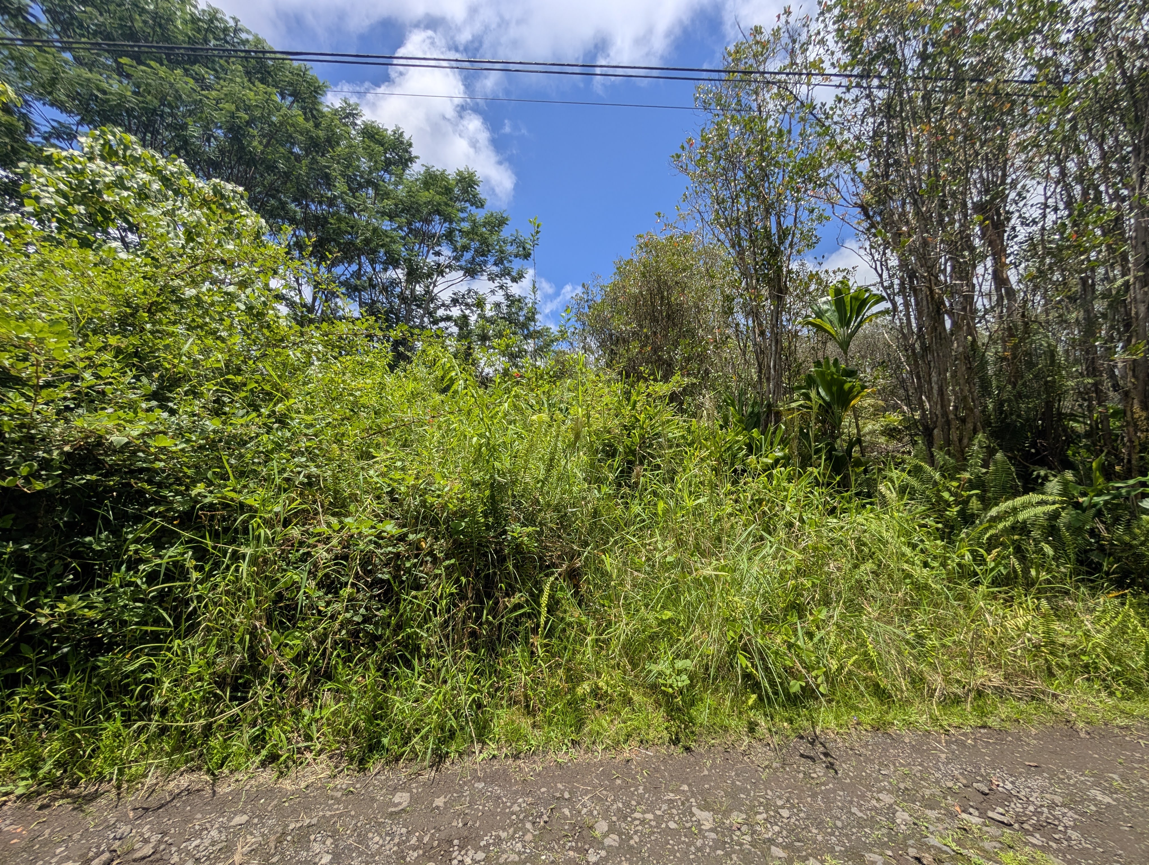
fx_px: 399
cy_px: 432
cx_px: 574
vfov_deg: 94.6
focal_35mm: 12
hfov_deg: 110.5
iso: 48
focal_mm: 2.02
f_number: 1.7
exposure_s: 1/3436
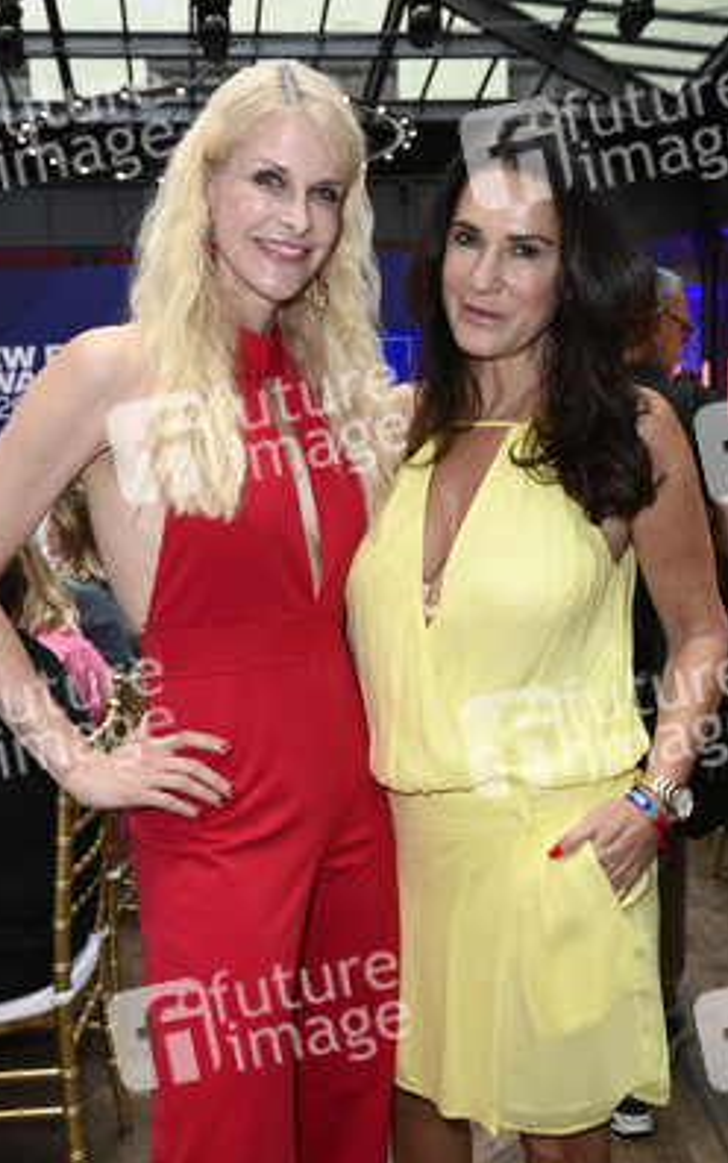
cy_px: 582
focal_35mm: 37
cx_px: 343
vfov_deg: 52.7
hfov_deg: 34.5
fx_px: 1173
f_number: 5.6
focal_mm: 36
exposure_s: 1/100
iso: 1000
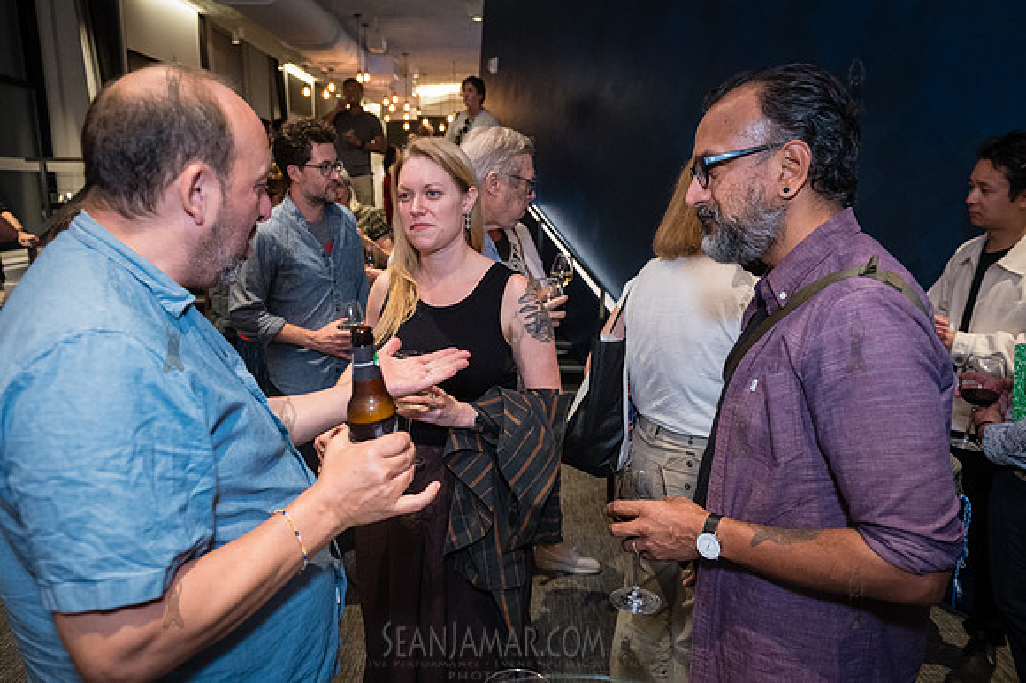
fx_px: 741
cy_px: 342
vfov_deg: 49.5
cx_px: 513
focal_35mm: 26
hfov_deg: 69.4
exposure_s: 1/320
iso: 6400
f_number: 4
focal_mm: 26
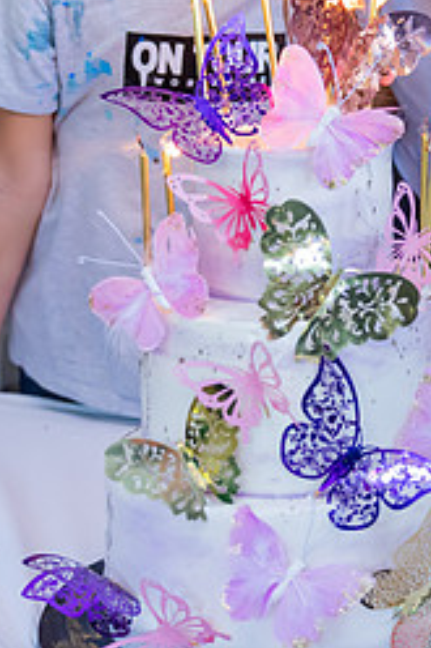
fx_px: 1528
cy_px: 90
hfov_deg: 15.7
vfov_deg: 23.4
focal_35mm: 85
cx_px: 452
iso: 2500
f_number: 2.8
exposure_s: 1/250
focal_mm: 31
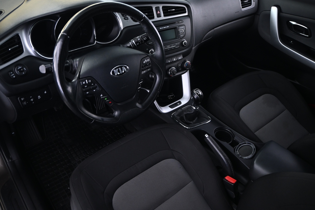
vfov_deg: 43.6
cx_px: 158
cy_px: 105
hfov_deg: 61.9
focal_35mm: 30
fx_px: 262
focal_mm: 20
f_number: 3.8
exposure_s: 1/5
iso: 1000
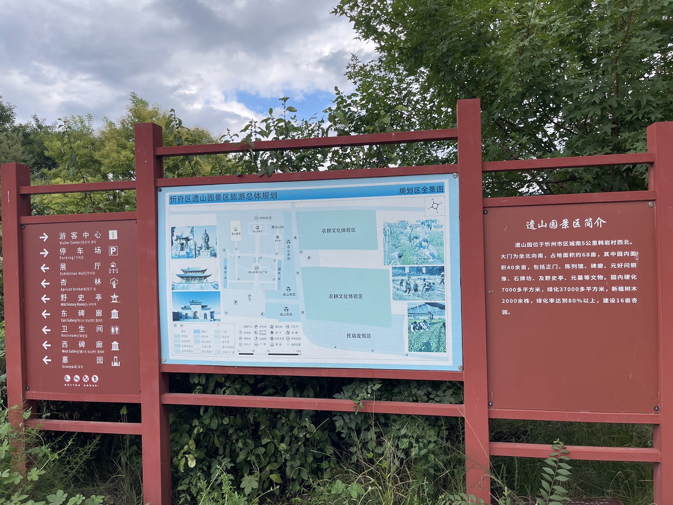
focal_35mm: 25
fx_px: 486
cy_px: 252
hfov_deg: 69.4
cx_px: 336
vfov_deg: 54.9
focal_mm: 5.1
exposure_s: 1/908
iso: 32
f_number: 1.6
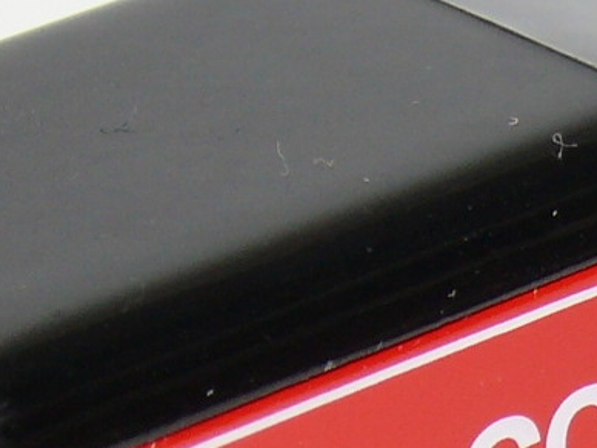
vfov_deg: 3.8
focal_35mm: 392
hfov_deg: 5.1
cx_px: 432
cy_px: 516
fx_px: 6761
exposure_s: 1/30
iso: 100
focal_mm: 12.9
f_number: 4
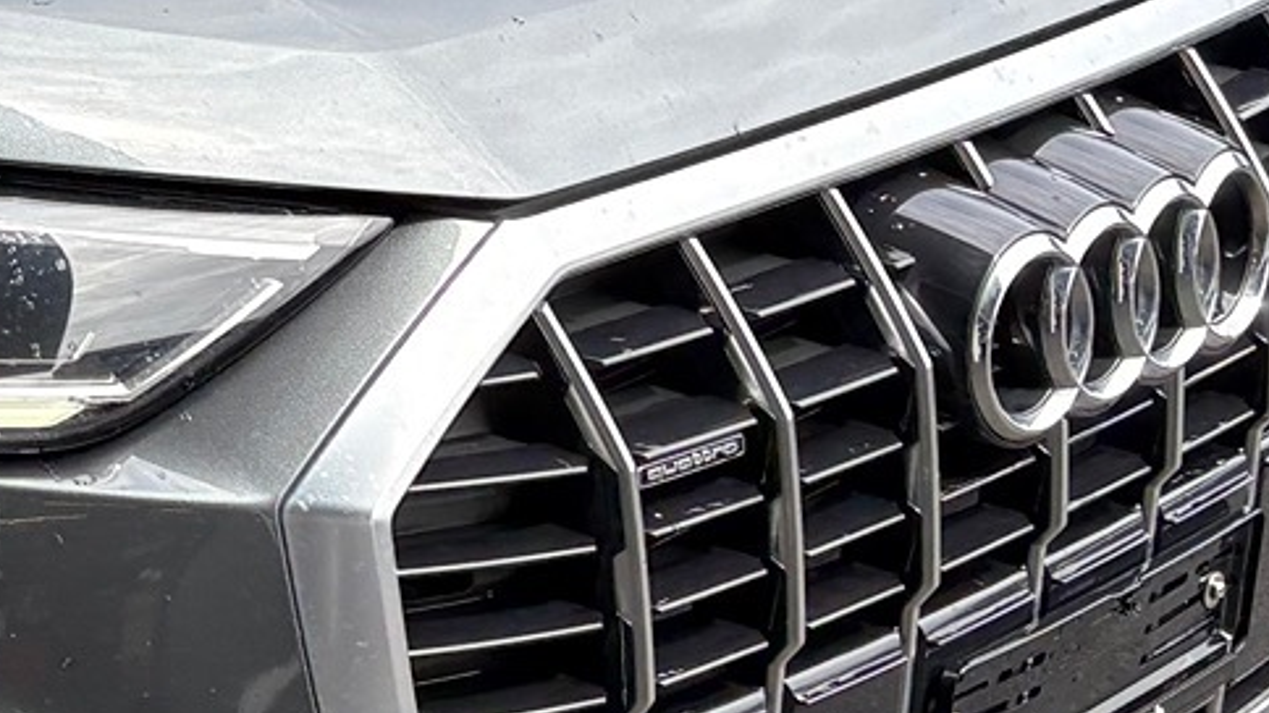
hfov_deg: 16.0
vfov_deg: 10.2
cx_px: -836
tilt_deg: -13.8
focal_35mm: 118
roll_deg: -2.4
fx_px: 3970
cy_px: 89
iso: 50
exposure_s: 1/884
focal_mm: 5.96
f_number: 1.6
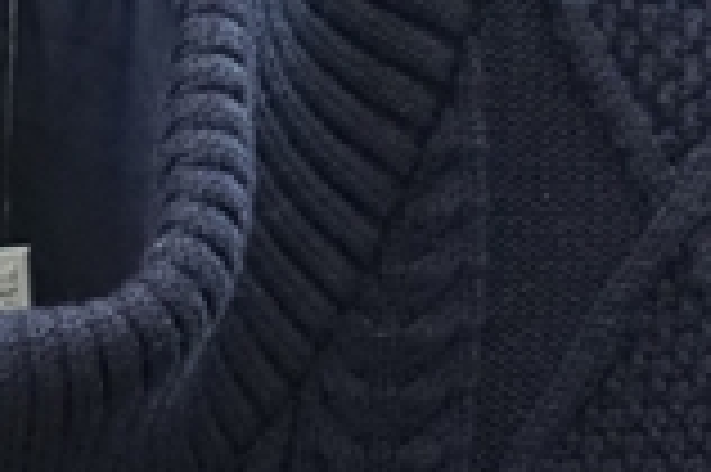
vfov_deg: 2.2
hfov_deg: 3.3
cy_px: 701
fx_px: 12153
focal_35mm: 616
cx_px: -171
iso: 1600
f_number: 4
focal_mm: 60
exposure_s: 1/125
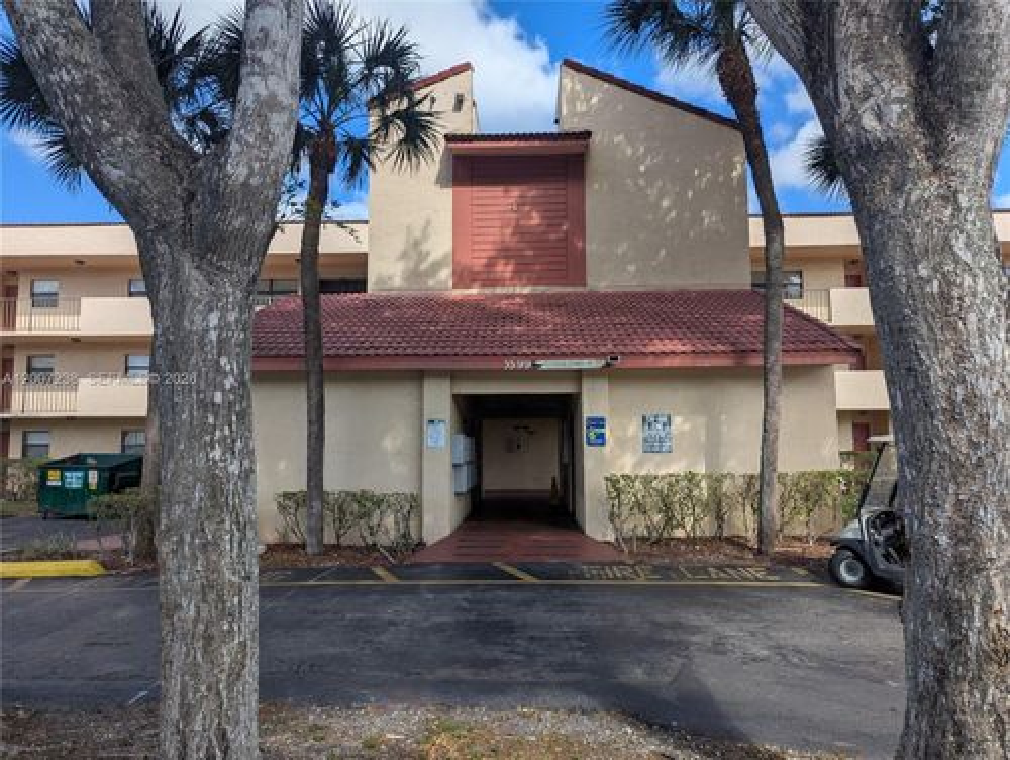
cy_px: 380
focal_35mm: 24
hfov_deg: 71.5
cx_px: 505
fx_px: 701
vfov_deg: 56.9
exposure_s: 1/1300
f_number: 1.85
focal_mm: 6.81
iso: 30
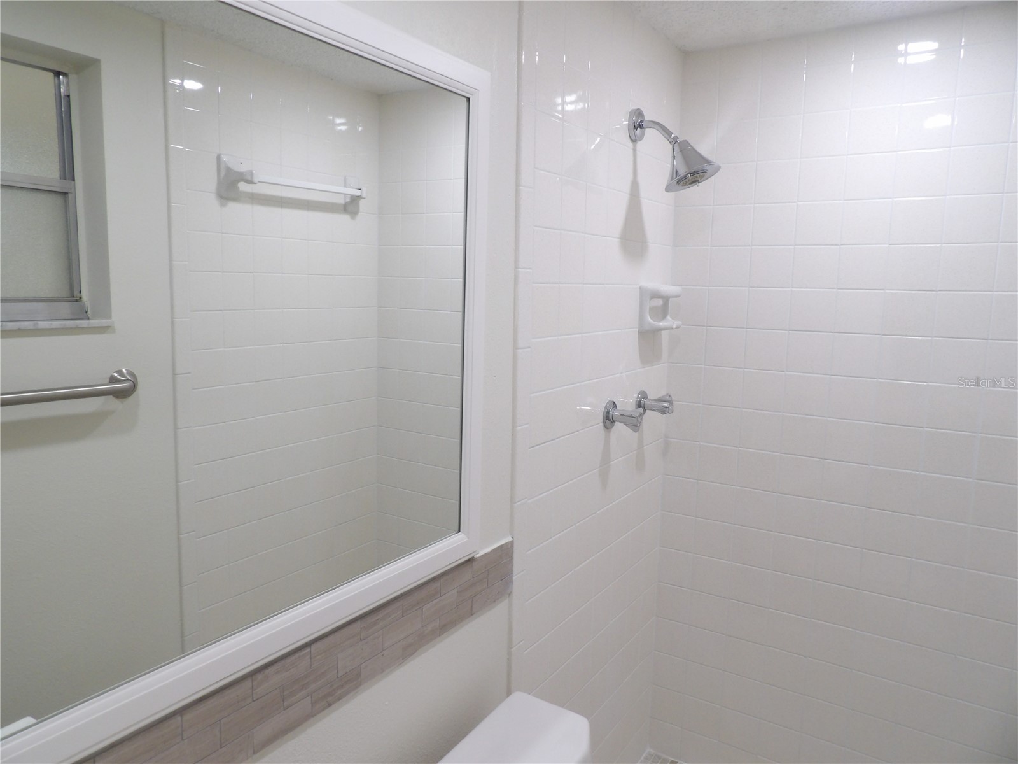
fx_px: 706
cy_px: 382
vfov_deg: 56.8
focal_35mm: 24
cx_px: 509
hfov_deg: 71.6
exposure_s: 1/33
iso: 170
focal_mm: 4.3
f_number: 3.2
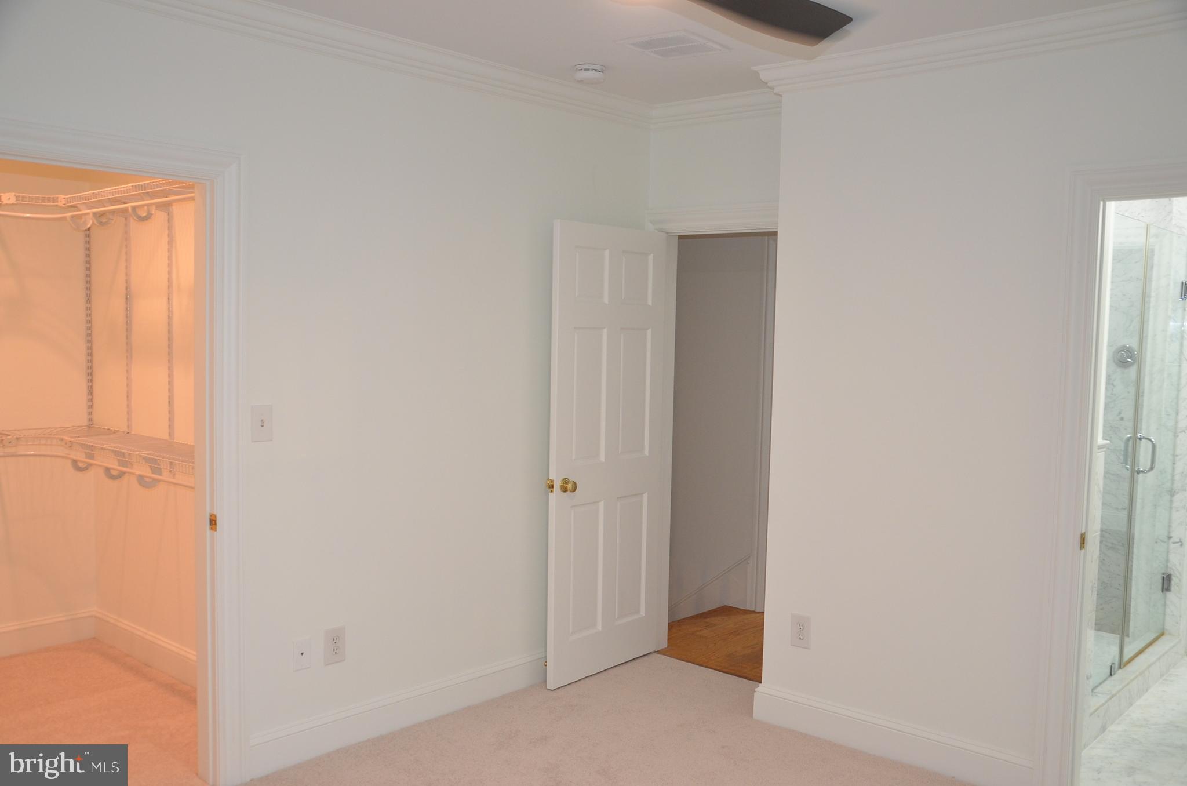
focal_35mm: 32
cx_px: 594
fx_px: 1036
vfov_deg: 41.5
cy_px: 393
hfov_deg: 59.6
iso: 800
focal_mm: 21
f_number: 3.8
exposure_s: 1/60
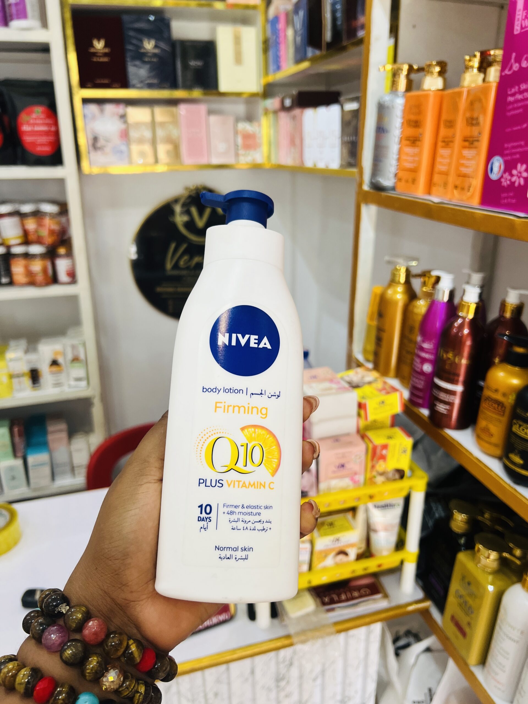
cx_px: 264
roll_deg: +0.4
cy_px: 352
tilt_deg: -22.0
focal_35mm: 26
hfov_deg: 53.1
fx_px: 529
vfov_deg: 67.3
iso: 80
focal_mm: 5.7
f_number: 1.5
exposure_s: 1/121
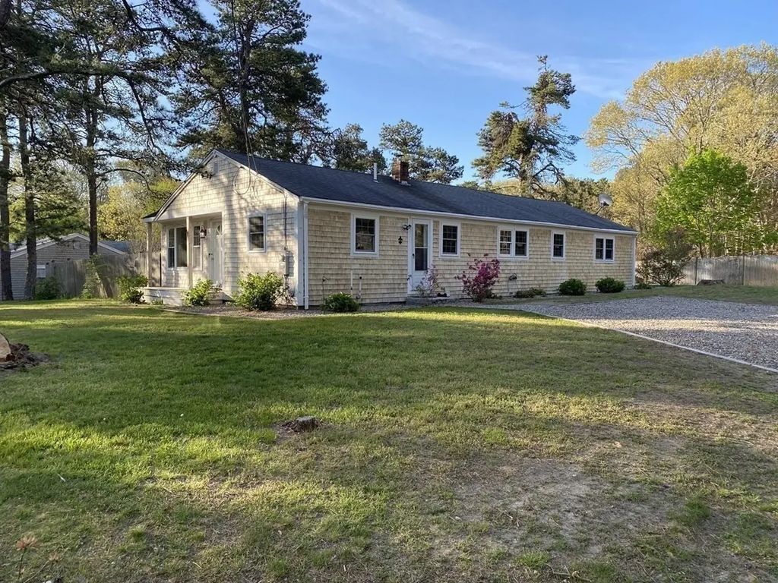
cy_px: 292
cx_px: 389
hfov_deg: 67.3
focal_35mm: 26
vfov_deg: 53.1
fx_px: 584
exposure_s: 1/772
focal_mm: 4.25
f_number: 1.8
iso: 32
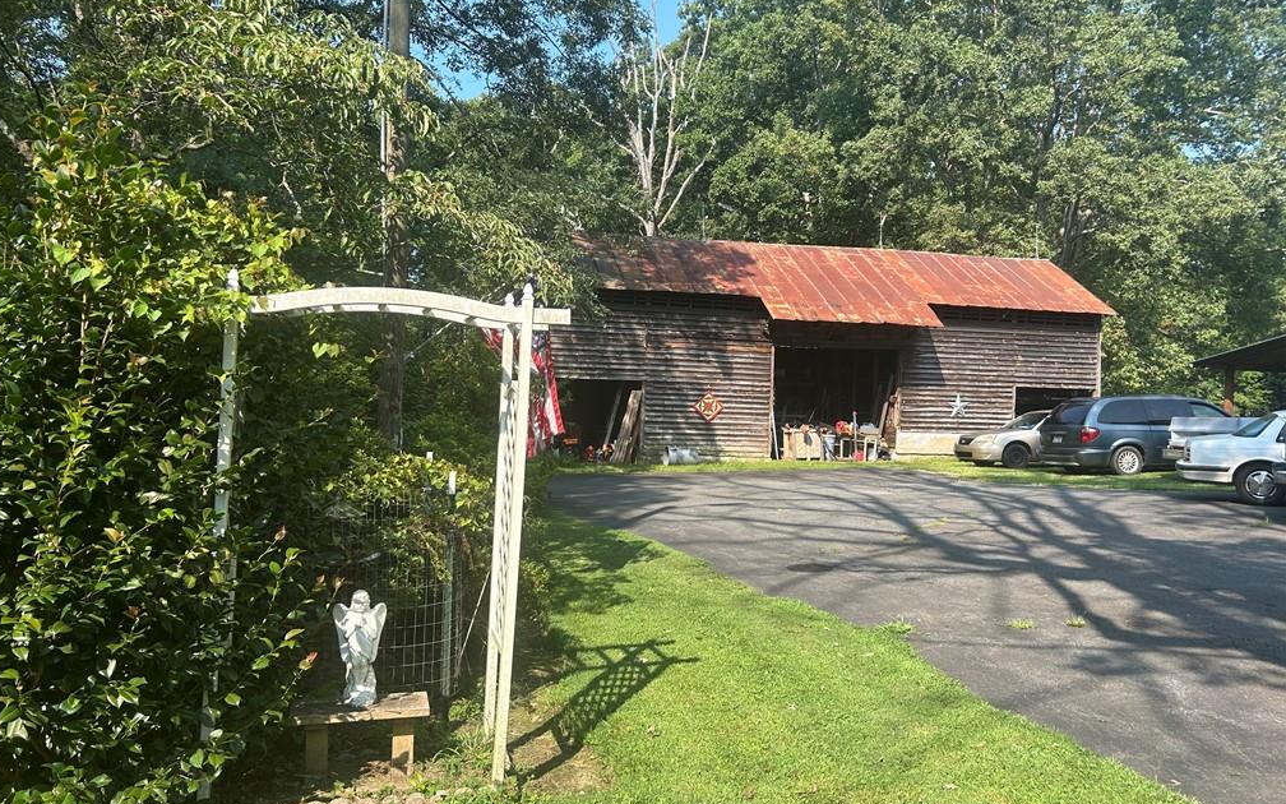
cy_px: 383
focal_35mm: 28
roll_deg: -2.7
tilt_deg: +2.2
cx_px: 634
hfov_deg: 66.5
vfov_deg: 44.5
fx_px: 981
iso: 50
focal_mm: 5.7
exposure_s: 1/1344
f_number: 1.5
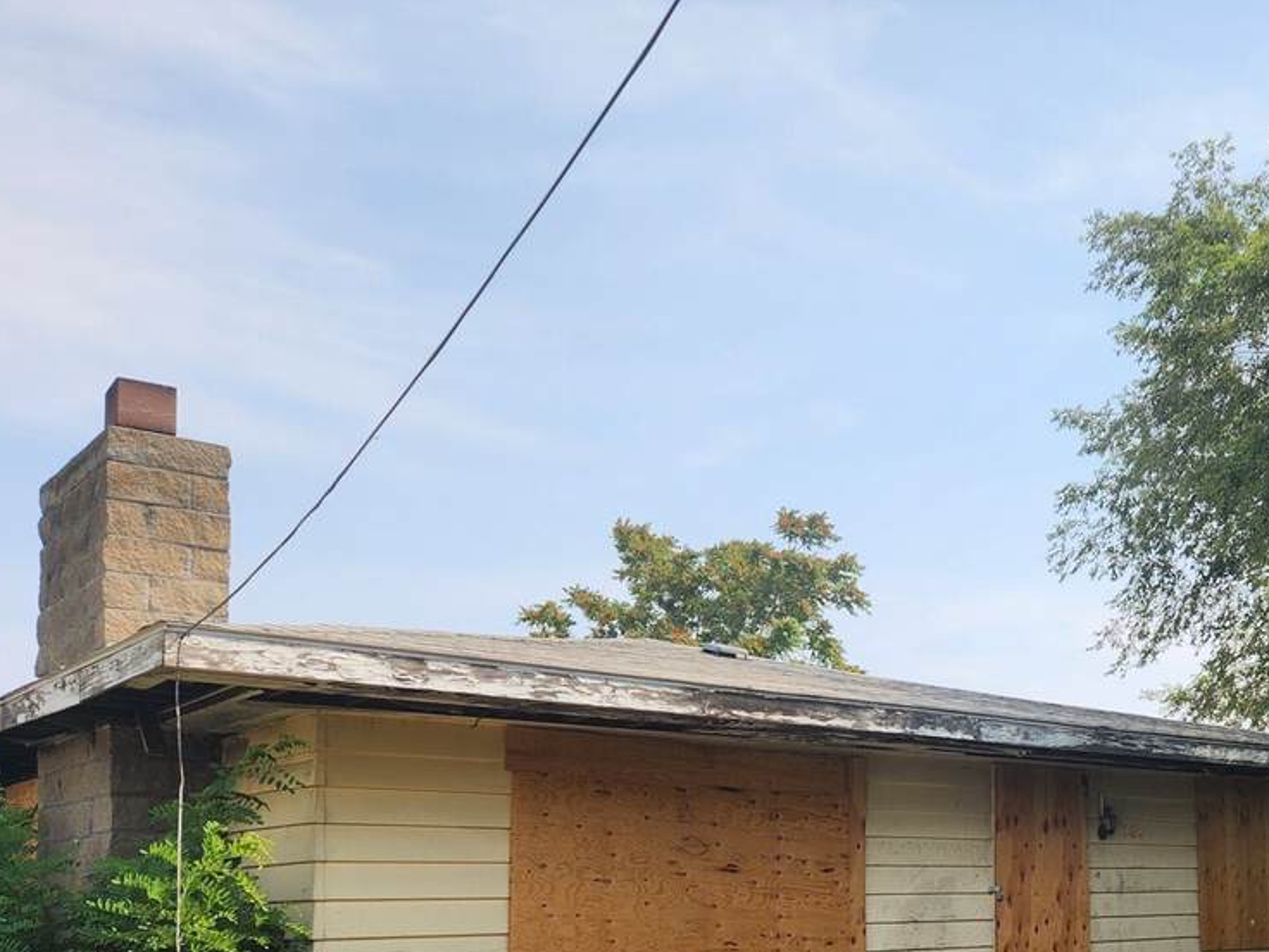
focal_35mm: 40
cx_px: 1031
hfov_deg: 44.3
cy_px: 785
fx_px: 1466
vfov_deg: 34.7
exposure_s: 1/1202
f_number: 1.8
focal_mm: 5.4
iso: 20
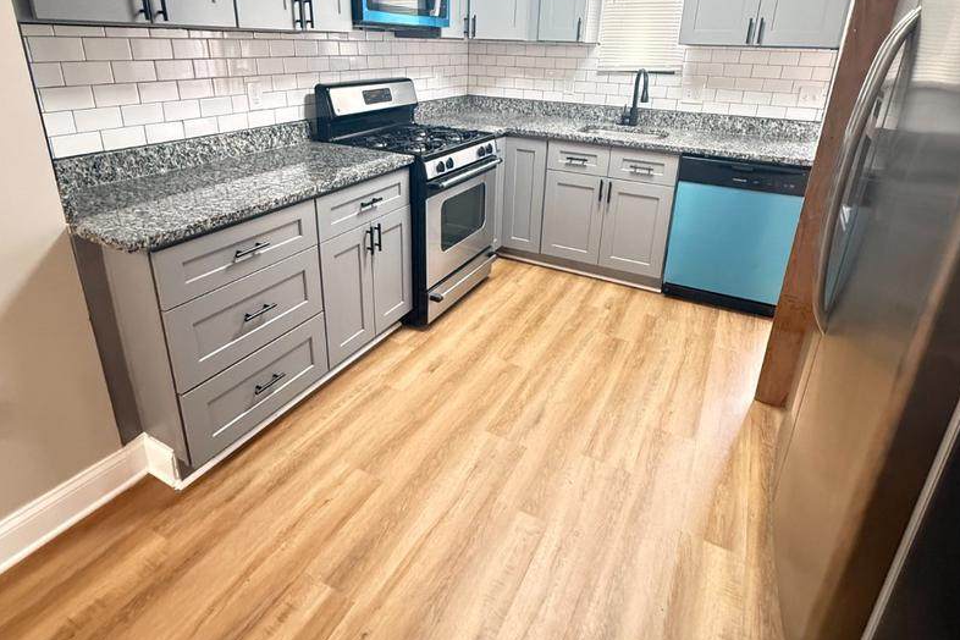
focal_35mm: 20
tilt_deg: -18.9
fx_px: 533
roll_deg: -2.2
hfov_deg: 84.0
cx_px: 474
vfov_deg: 60.9
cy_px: 230
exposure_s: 1/60
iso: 800
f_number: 2.2
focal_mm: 2.22
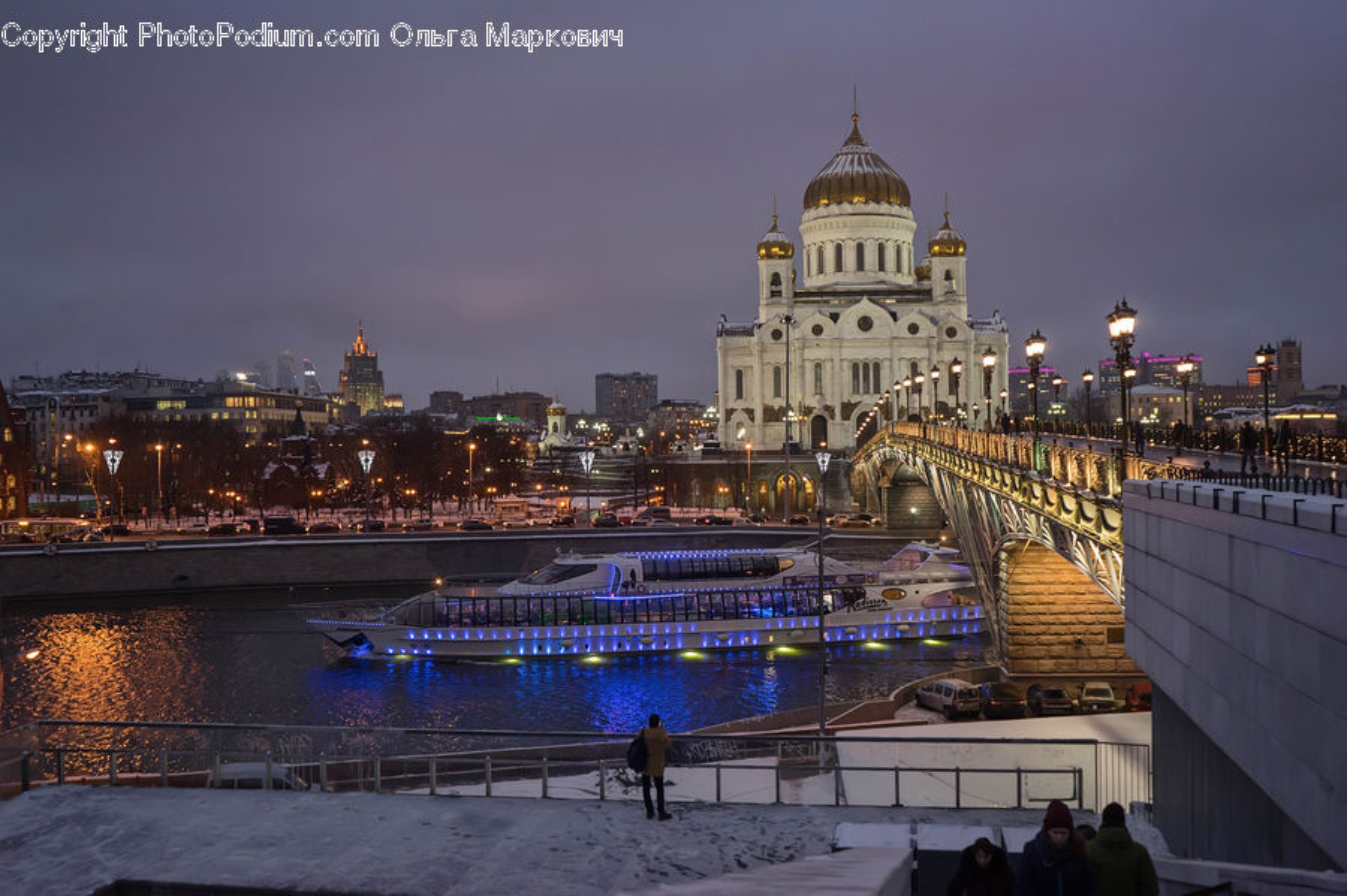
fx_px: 1159
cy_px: 448
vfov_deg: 42.3
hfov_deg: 60.3
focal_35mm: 31
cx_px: 674
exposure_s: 1/60
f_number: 4
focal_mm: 31
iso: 1600
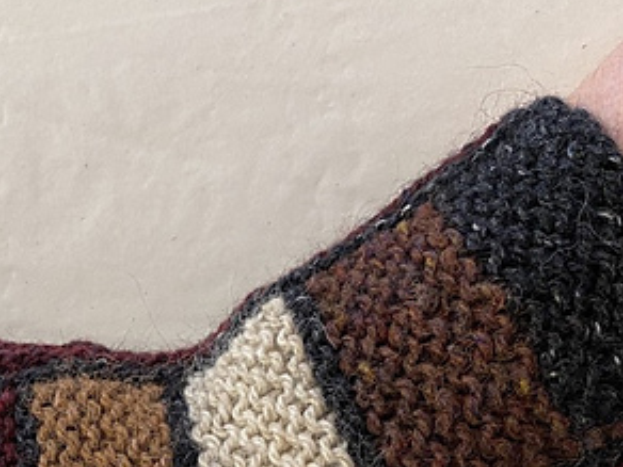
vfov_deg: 24.2
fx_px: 1026
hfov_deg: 32.5
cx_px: 94
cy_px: 497
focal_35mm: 57
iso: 160
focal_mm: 4.25
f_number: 1.8
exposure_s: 1/60
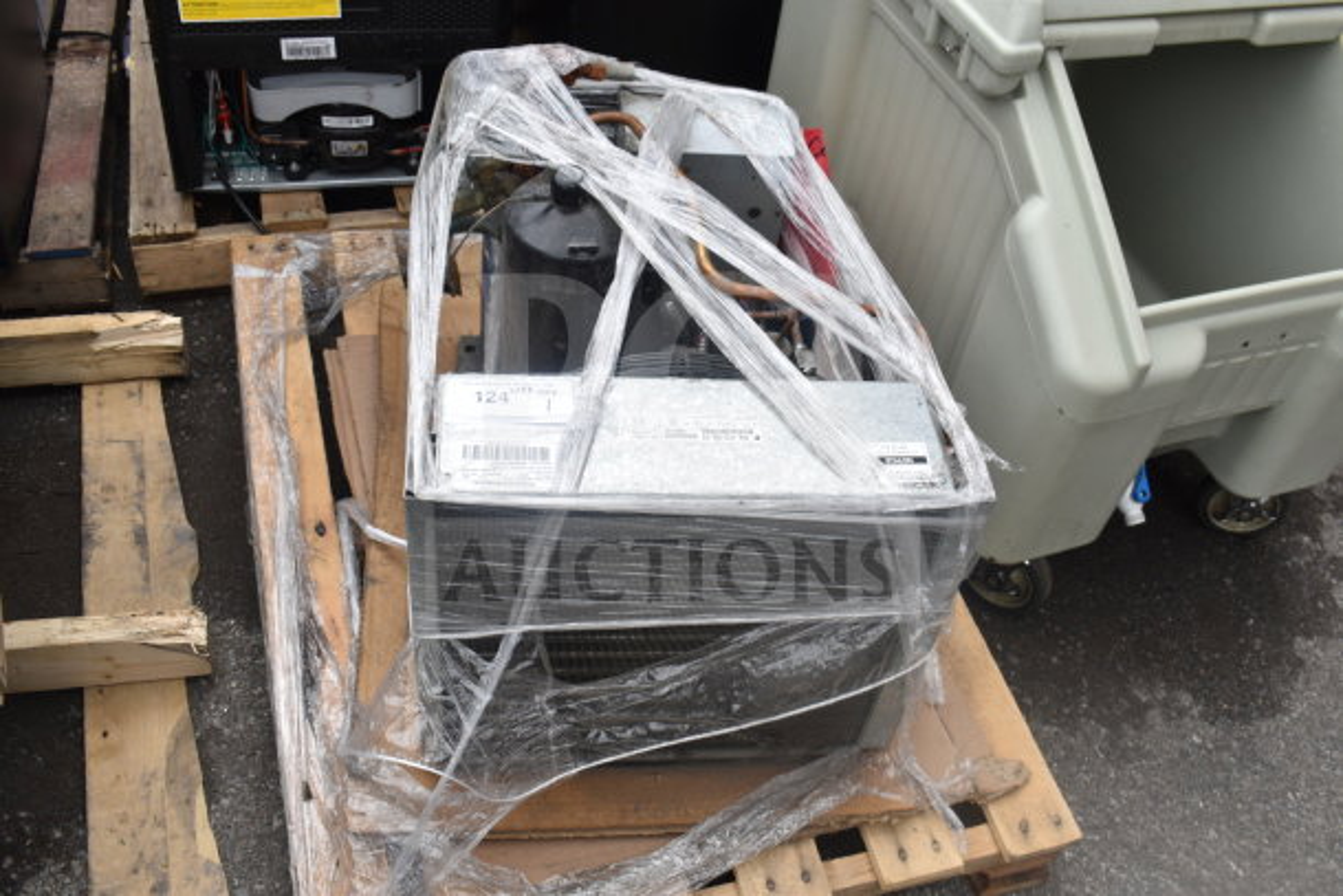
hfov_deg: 55.1
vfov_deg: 38.4
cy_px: 448
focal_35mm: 34
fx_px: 1287
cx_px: 672
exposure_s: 1/200
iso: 200
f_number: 8
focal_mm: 23
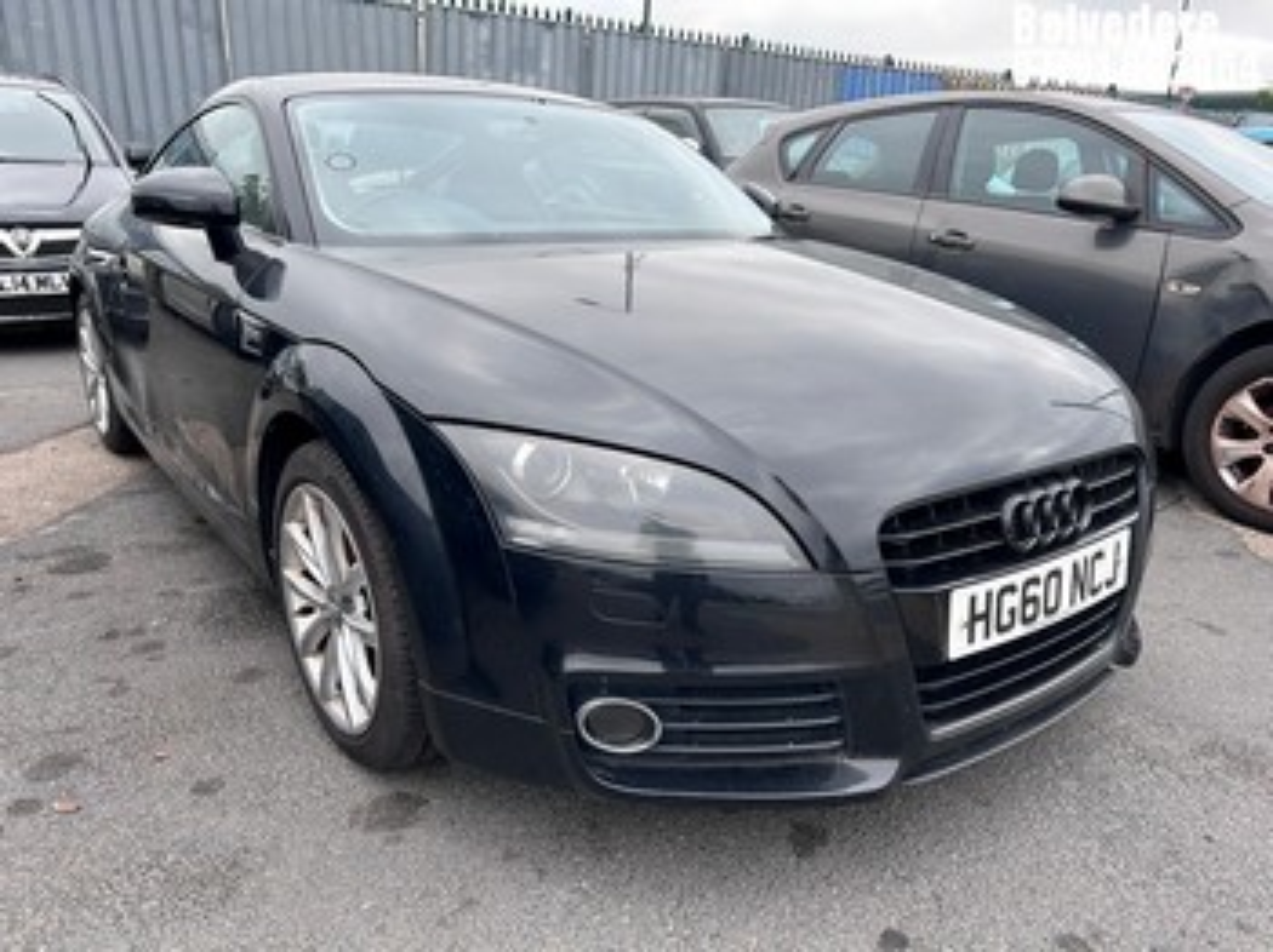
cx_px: 636
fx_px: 955
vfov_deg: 53.0
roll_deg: -3.4
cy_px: 476
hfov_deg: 67.3
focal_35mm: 26
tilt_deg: -16.5
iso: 50
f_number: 1.5
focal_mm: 5.7
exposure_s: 1/775
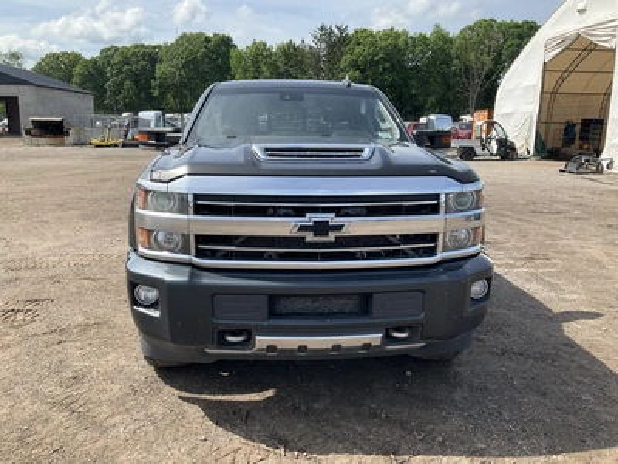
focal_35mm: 29
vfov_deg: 48.2
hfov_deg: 61.7
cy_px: 232
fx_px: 518
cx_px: 309
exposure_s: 1/929
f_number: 1.8
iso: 25
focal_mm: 3
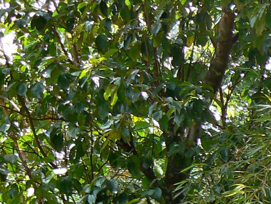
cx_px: 567
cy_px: 361
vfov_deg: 9.2
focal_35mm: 155
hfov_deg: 11.3
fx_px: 1214
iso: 80
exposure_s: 1/100
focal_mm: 6
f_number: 5.6
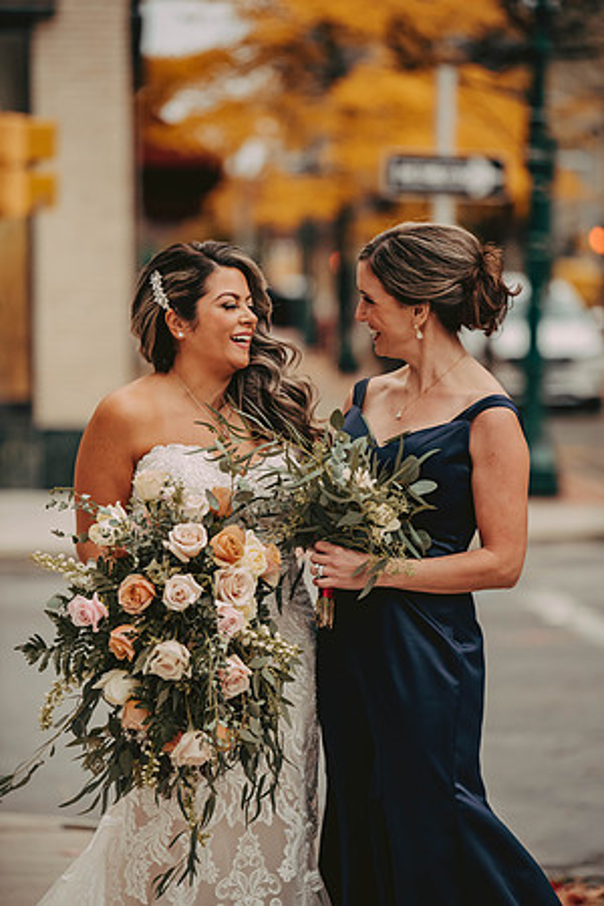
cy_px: 453
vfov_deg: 12.5
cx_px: 302
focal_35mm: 165
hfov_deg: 8.3
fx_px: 4152
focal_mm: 165
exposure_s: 1/3200
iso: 1250
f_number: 3.2
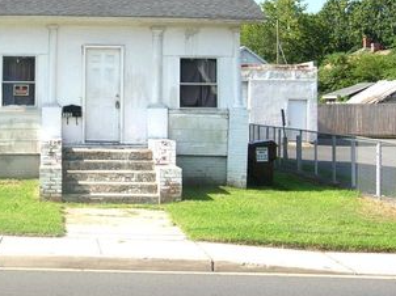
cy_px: 90
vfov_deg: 17.1
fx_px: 983
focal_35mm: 86
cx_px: 81
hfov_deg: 22.5
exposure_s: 1/374
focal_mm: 8.7
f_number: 4.2
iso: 50
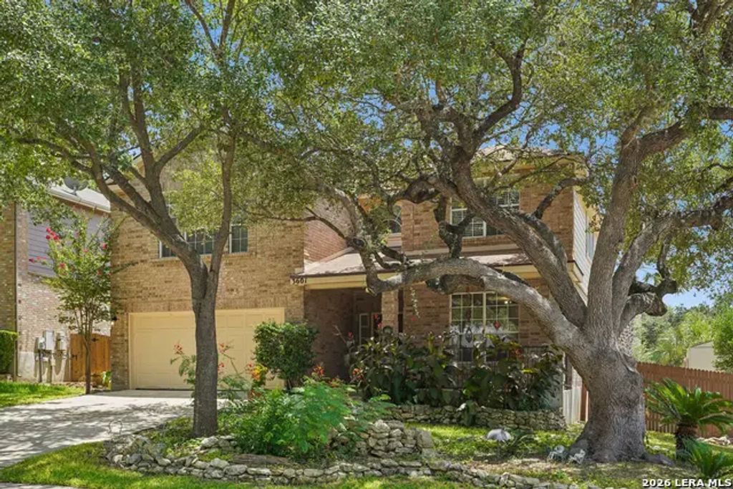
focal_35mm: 34
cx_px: 366
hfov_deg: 55.1
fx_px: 703
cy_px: 244
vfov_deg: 38.4
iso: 100
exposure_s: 1/50
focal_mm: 34.5
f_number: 8
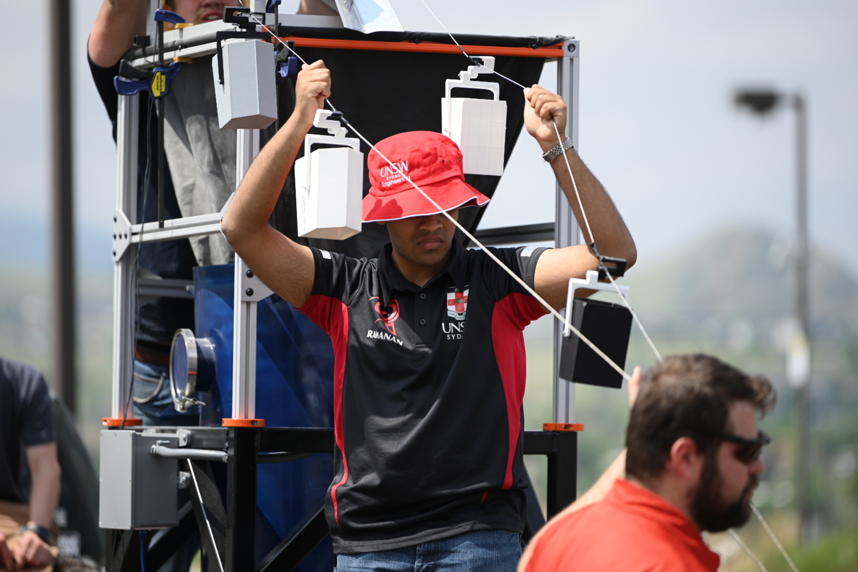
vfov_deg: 6.9
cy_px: 286
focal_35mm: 200
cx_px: 429
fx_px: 4767
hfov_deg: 10.3
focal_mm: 200
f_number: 2.8
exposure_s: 1/1000
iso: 80
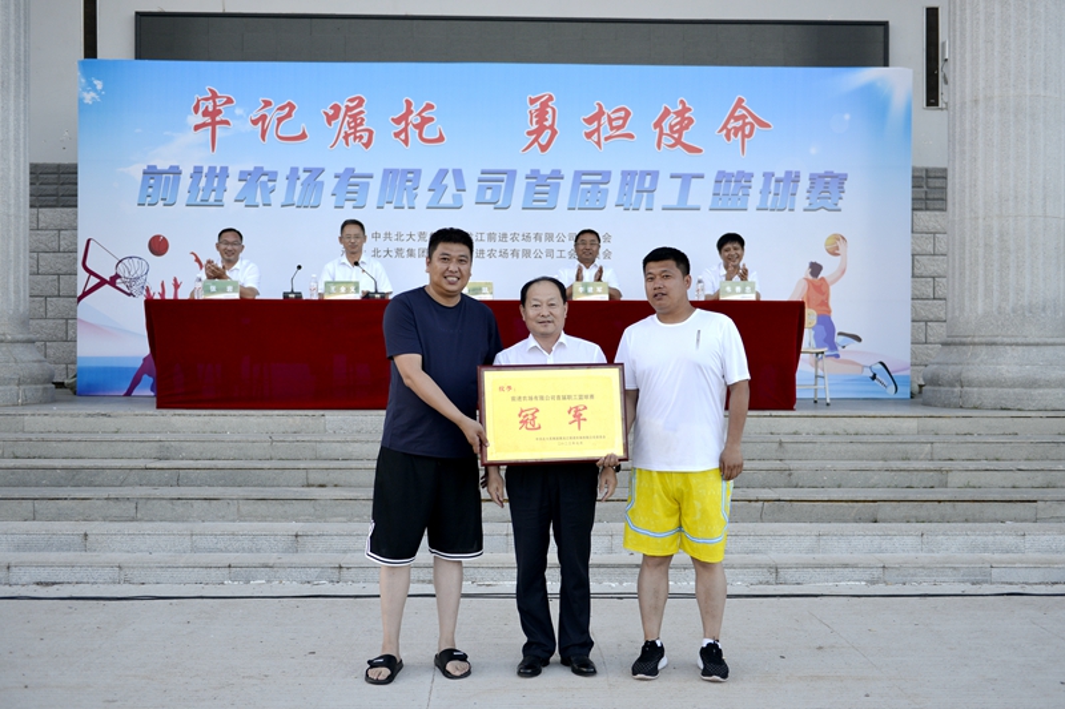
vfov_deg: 35.0
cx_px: 532
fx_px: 1124
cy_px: 354
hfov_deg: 50.7
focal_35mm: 38
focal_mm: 38
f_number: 2.8
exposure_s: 1/800
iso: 320
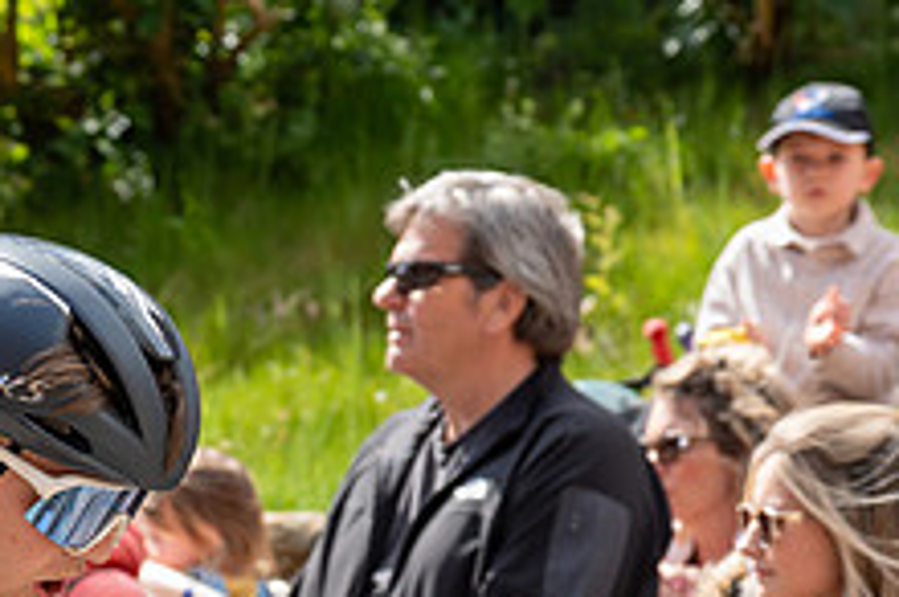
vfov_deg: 7.4
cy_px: 530
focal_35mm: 185
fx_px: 4613
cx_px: -8
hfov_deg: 11.0
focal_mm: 70
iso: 500
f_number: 5
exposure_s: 1/1000
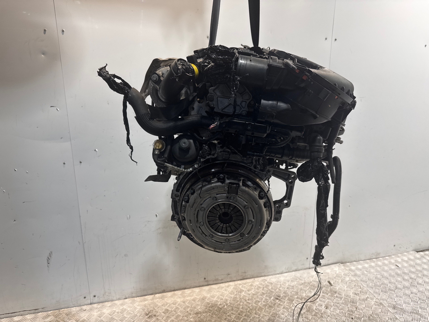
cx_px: 214
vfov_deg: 56.8
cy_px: 161
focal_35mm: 24
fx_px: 297
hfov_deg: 71.6
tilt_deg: -15.8
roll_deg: -0.8
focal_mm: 6.76
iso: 80
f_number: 1.78
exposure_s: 1/100
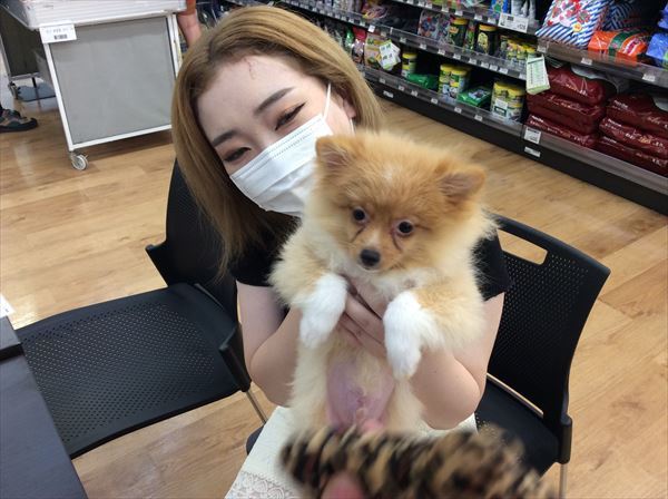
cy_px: 250
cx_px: 334
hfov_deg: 56.9
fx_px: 617
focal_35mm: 32
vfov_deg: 44.0
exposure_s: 1/24
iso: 64
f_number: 2.4
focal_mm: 3.3
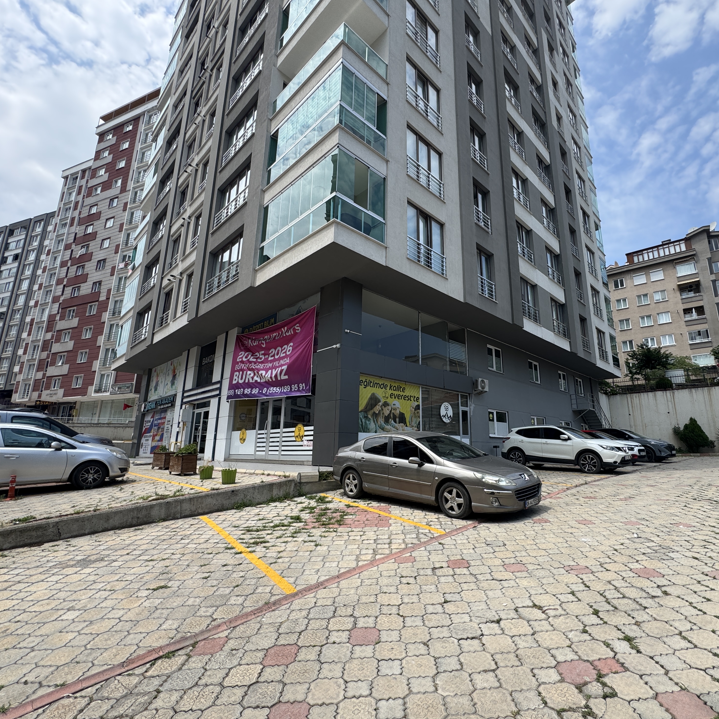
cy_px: 355
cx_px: 399
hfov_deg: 83.7
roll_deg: +0.7
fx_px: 399
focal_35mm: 17
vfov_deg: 84.0
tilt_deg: +14.5
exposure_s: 1/1236
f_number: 2.2
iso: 50
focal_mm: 2.22
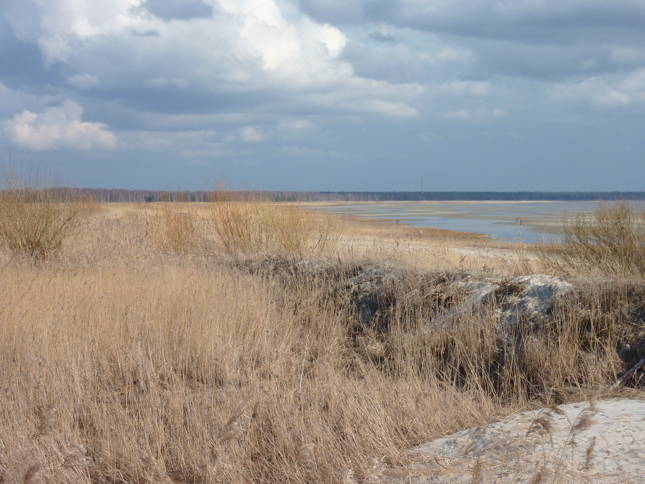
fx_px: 1677
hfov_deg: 21.8
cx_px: 322
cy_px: 242
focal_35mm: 90
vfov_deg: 16.4
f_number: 5
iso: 80
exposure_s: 1/500
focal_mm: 14.7
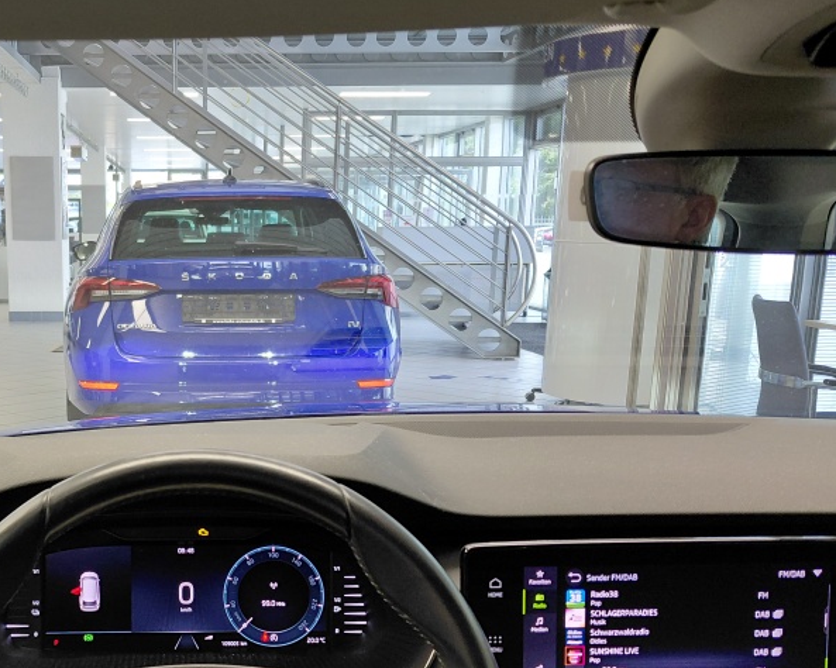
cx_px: 185
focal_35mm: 42
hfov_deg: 42.2
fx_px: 1039
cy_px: 463
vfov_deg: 35.2
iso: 200
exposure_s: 1/50.1
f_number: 1.8
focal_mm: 4.69
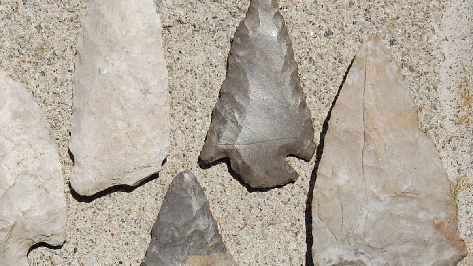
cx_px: 191
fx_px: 1217
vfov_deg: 12.5
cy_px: 172
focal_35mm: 97
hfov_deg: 22.0
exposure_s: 1/500
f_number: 11
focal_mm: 48
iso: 200
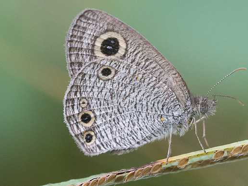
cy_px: 105
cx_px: 206
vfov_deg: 2.1
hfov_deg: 2.8
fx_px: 5074
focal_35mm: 708
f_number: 7.1
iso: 800
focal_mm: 150
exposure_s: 1/250
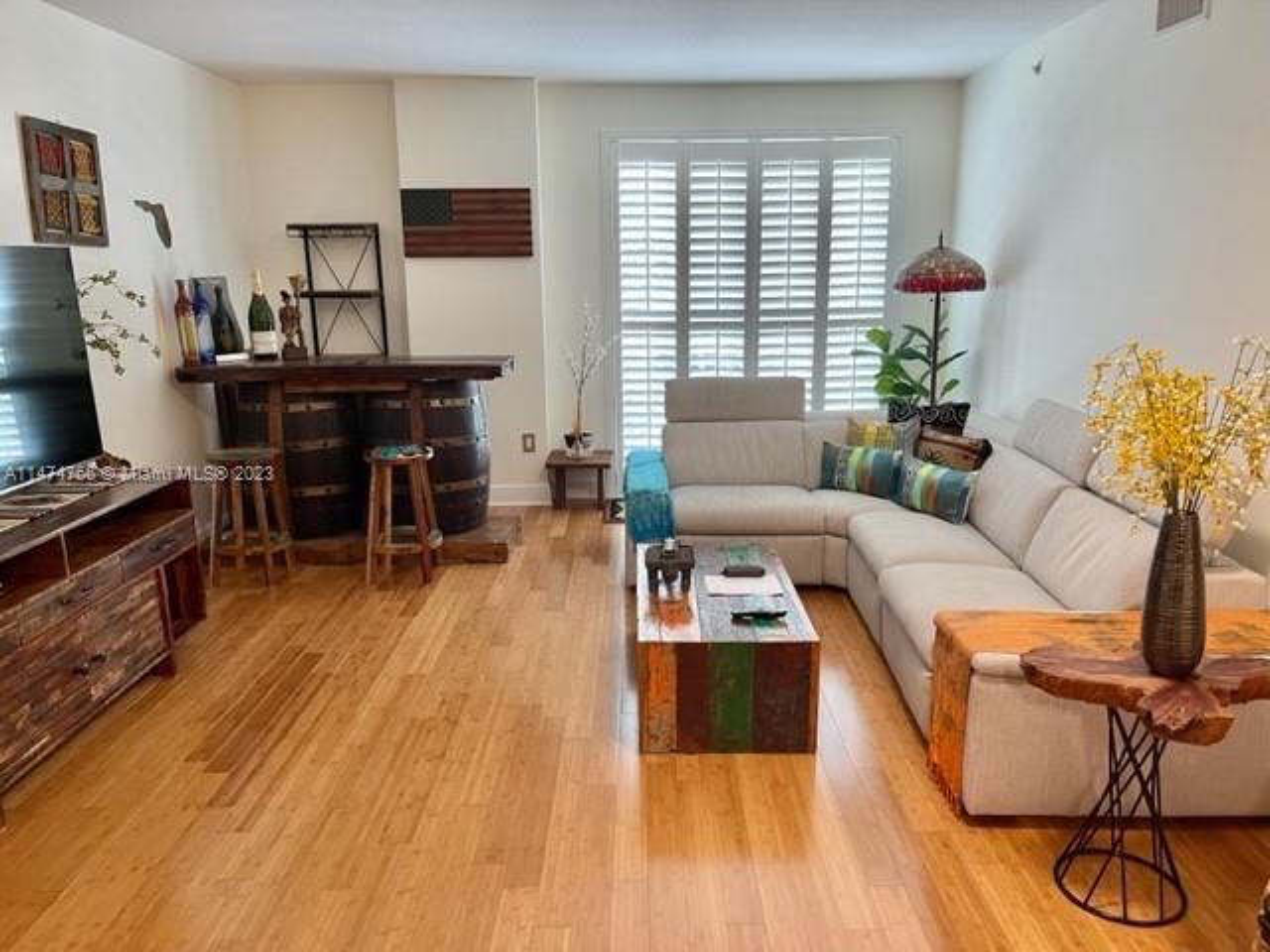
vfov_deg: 53.1
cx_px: 635
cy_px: 476
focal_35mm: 26
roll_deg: +0.3
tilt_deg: -13.2
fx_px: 954
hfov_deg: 67.3
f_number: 1.6
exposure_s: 1/60
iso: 100
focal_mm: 5.1
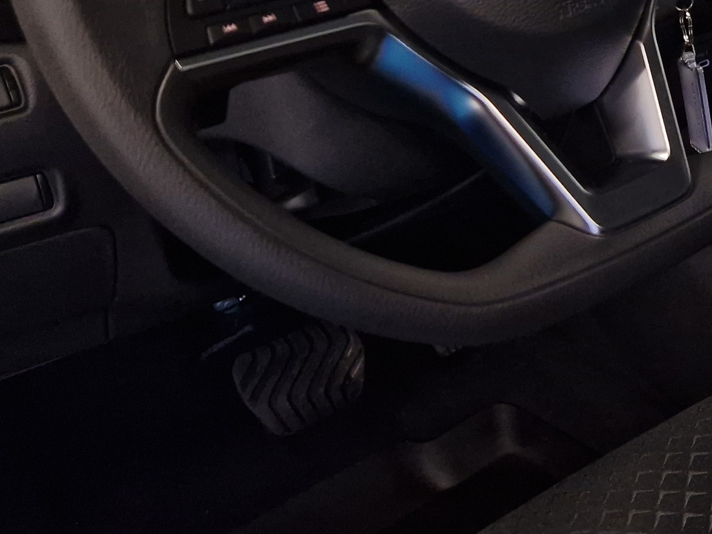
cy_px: 50
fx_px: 1316
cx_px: 848
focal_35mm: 64
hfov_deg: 26.9
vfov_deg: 22.4
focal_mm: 5.4
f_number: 1.8
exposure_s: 1/100
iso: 320
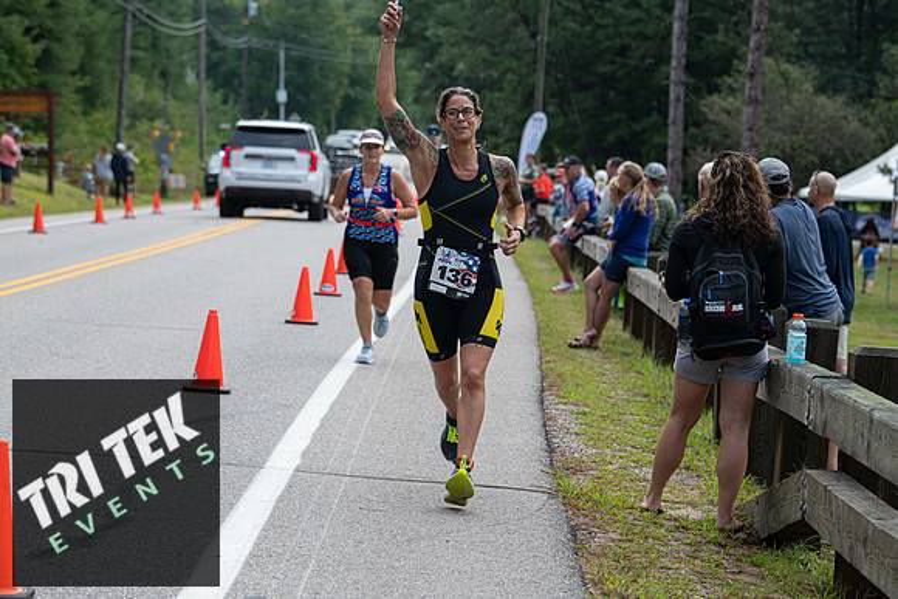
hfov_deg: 16.8
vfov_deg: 11.2
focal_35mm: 122
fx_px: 3044
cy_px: 300
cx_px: 449
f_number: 5.6
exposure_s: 1/250
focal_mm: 122
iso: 200
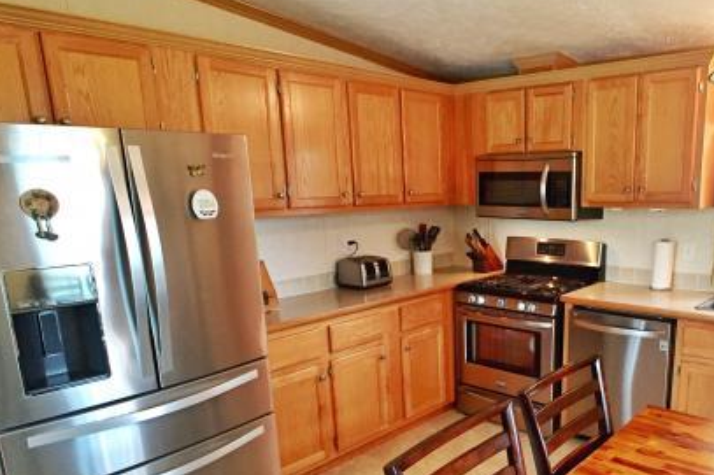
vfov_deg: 30.8
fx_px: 852
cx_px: 496
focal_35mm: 43
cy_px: 334
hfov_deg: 44.5
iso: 160
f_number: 2.2
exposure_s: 1/30
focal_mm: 4.15
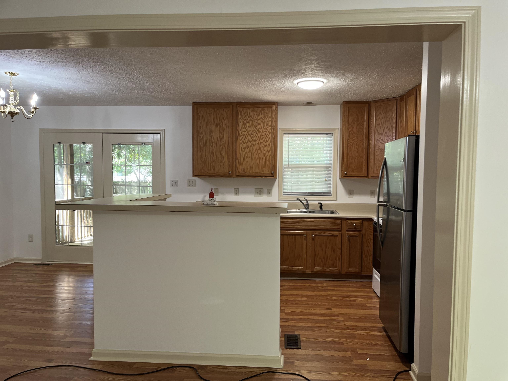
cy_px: 190
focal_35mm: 26
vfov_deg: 53.1
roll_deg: +0.7
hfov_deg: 67.3
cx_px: 254
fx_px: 382
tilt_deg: -3.1
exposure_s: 1/60
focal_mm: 5.1
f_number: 1.6
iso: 160
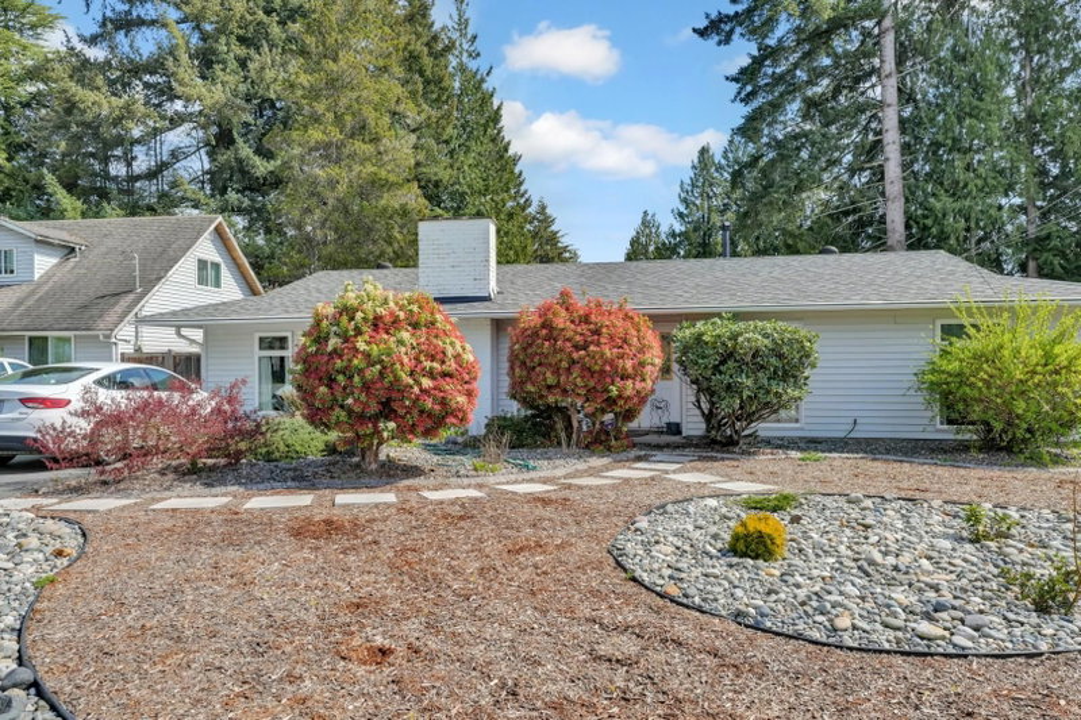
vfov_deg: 53.1
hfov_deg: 73.8
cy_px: 360
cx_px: 540
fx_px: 720
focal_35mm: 24
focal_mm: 24
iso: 400
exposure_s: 1/800
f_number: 8
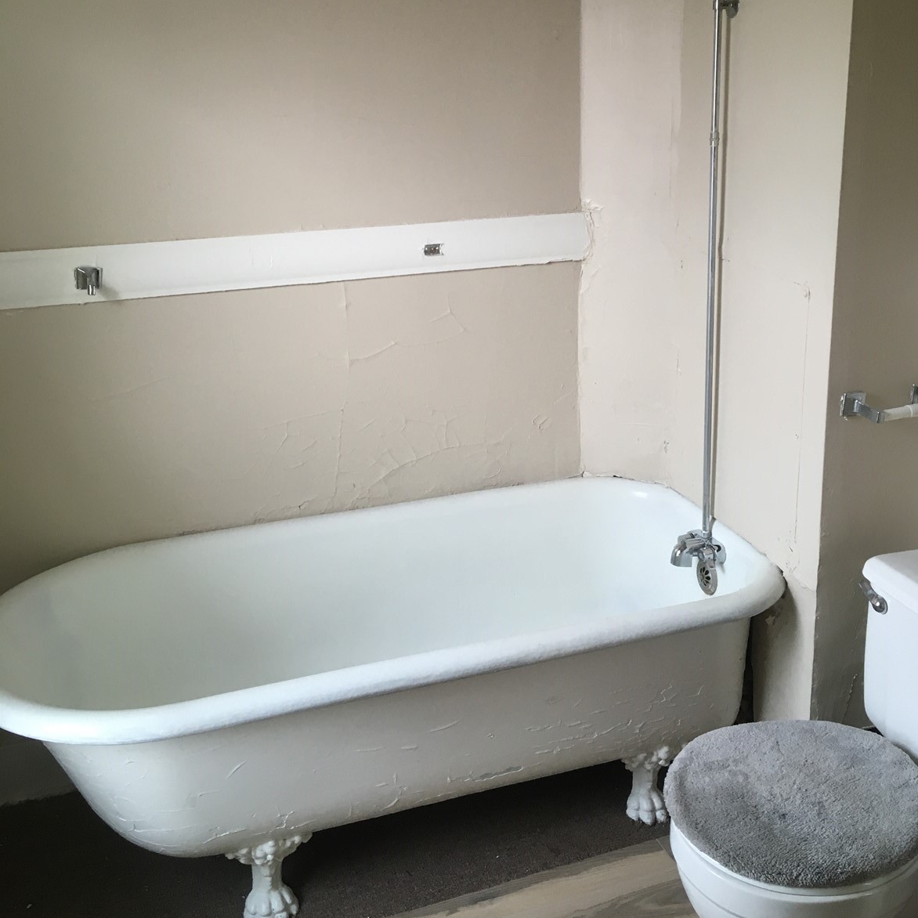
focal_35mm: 35
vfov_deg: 46.6
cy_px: 323
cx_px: 469
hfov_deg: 47.2
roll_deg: +0.2
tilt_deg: -17.2
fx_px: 1050
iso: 64
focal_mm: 4.15
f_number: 2.2
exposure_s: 1/30
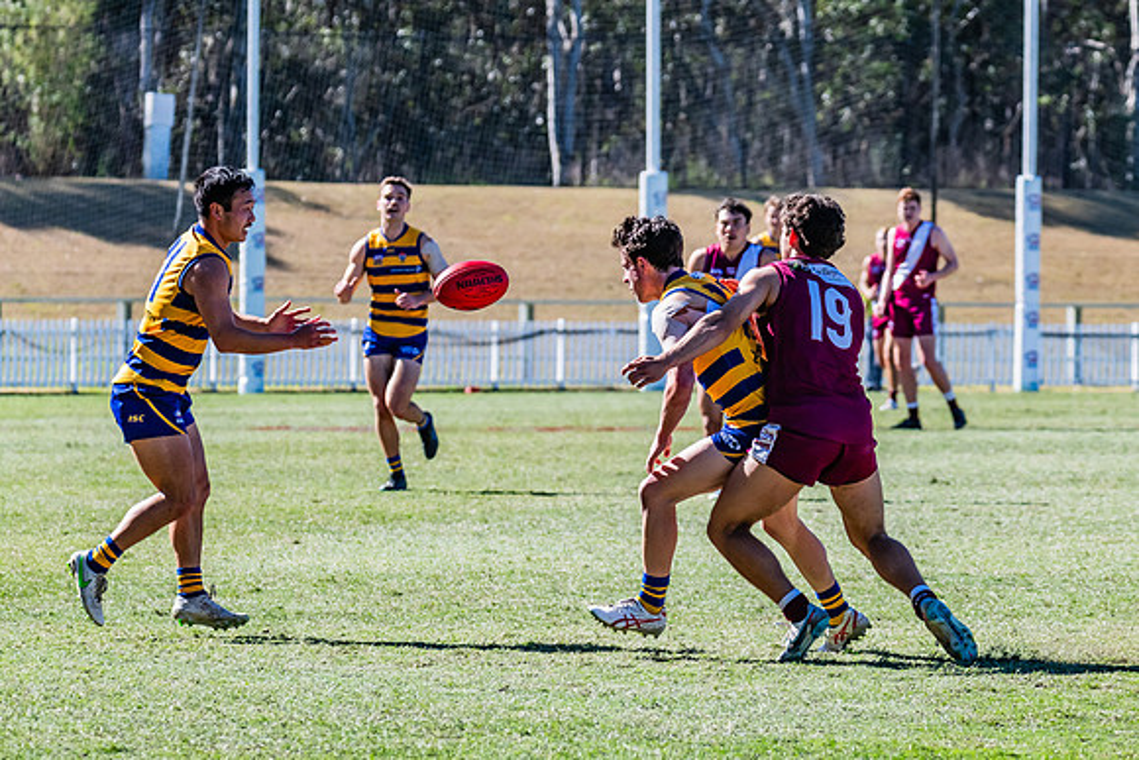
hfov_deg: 7.5
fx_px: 8721
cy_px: 431
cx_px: 711
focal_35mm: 276
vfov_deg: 5.0
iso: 800
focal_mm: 210
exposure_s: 1/1600
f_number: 7.1
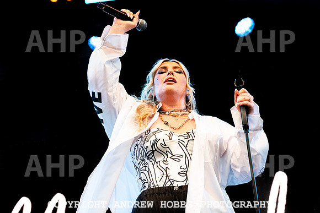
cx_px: 154
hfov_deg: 21.8
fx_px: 829
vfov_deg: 14.7
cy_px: 103
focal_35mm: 93
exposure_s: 1/800
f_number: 4.5
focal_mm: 90
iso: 4000
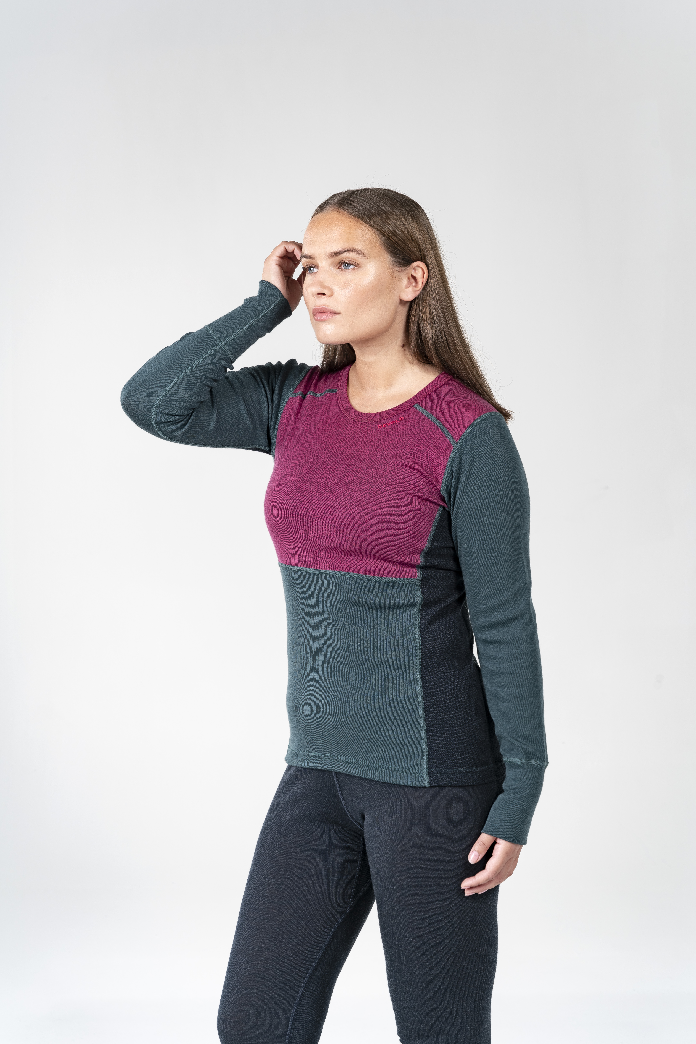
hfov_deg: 19.5
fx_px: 2029
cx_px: 348
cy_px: 522
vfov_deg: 28.8
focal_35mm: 70
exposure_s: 1/160
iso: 100
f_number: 10
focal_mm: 70
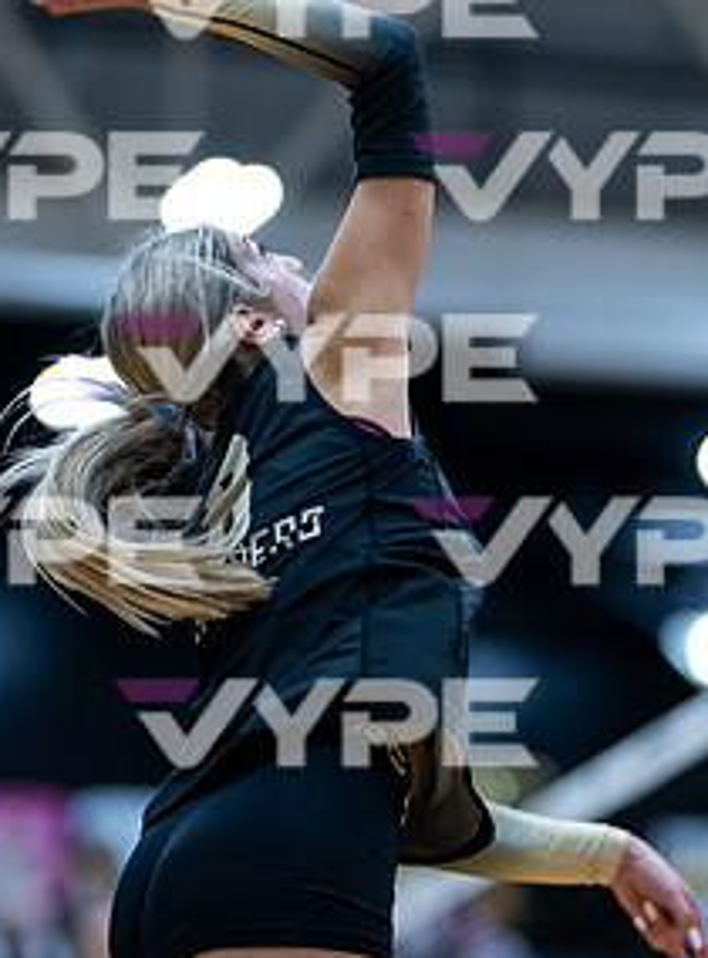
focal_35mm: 195
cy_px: 408
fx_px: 5367
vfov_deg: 10.2
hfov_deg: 7.5
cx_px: 508
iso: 1250
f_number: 1.2
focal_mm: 85
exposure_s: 1/1600
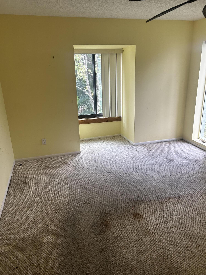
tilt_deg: -15.4
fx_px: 206
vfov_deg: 67.3
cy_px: 138
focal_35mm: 26
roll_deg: +2.4
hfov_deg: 53.1
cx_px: 103
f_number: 1.5
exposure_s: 1/120
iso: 100
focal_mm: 5.7
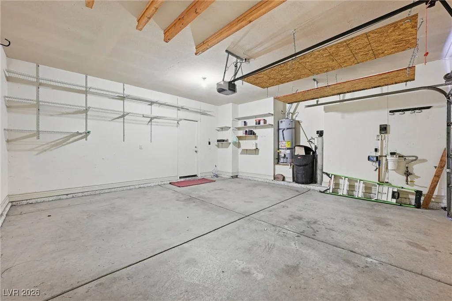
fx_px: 176
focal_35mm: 14
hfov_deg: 104.2
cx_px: 226
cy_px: 150
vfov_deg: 81.2
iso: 1250
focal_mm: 14
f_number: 9
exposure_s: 1/50
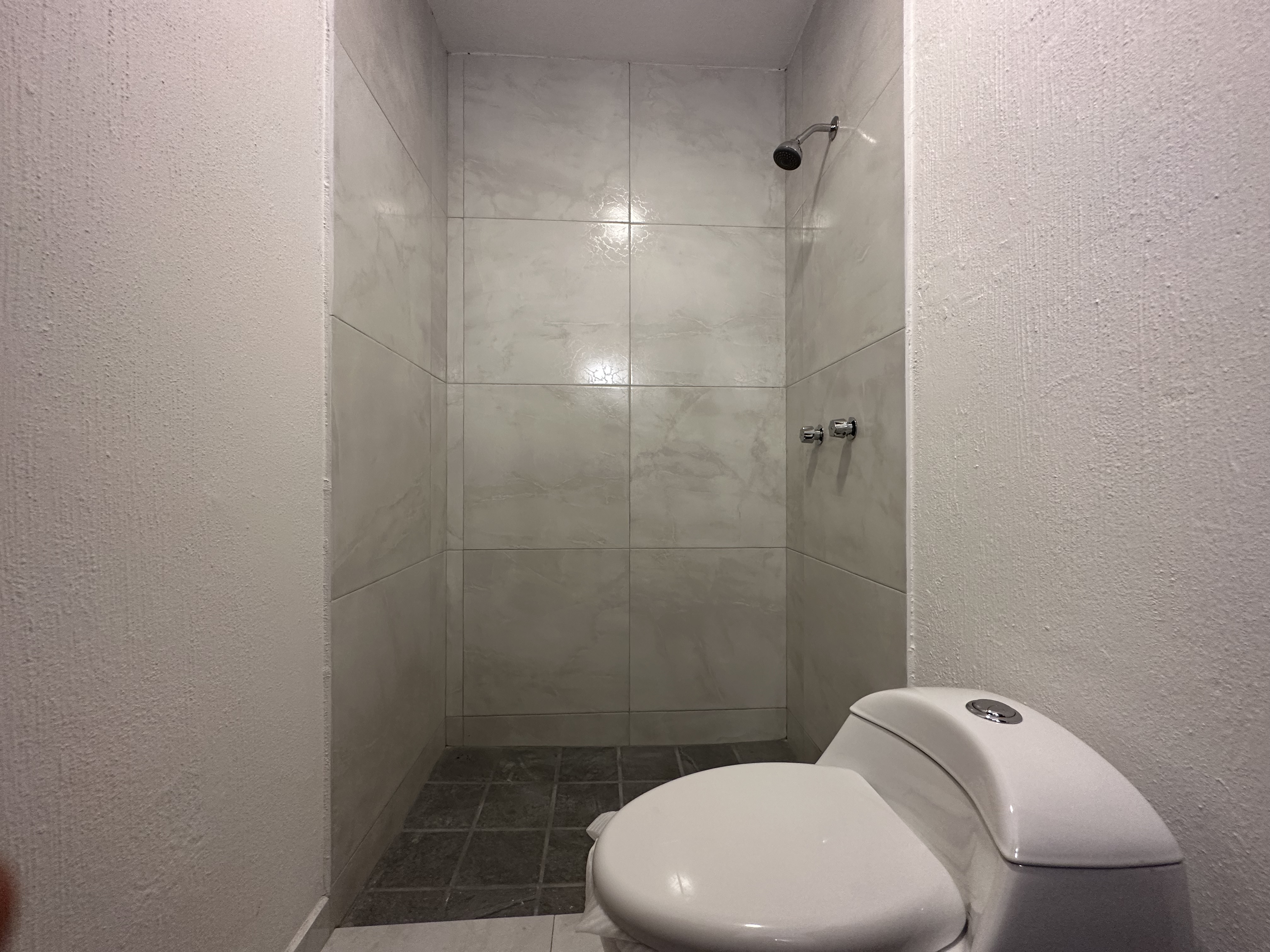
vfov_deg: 85.7
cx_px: 635
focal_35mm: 14
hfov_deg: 102.1
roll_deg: -0.3
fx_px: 514
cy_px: 476
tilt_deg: +0.2
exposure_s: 1/120
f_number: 2.2
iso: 250
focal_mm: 2.22
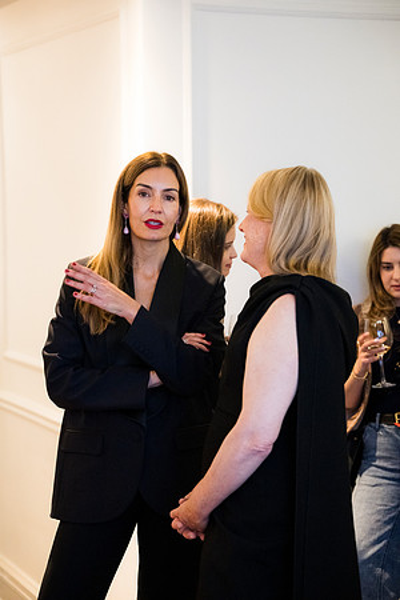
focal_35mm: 79
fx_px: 1317
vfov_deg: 25.7
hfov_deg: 17.3
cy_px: 300
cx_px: 200
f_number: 3.2
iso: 4500
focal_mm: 79
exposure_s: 1/160
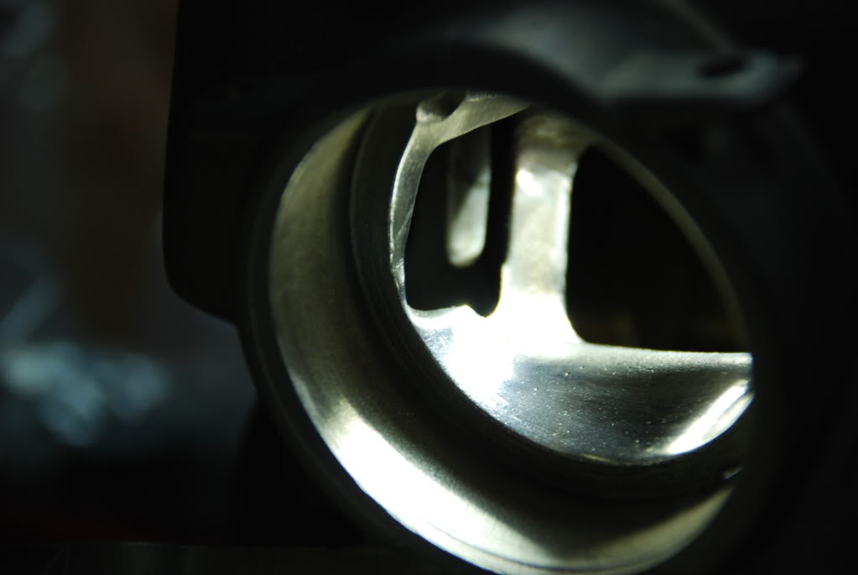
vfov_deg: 6.8
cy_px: 288
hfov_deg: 10.1
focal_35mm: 202
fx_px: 4832
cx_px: 429
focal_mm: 135
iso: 400
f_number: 5.6
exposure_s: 1/50
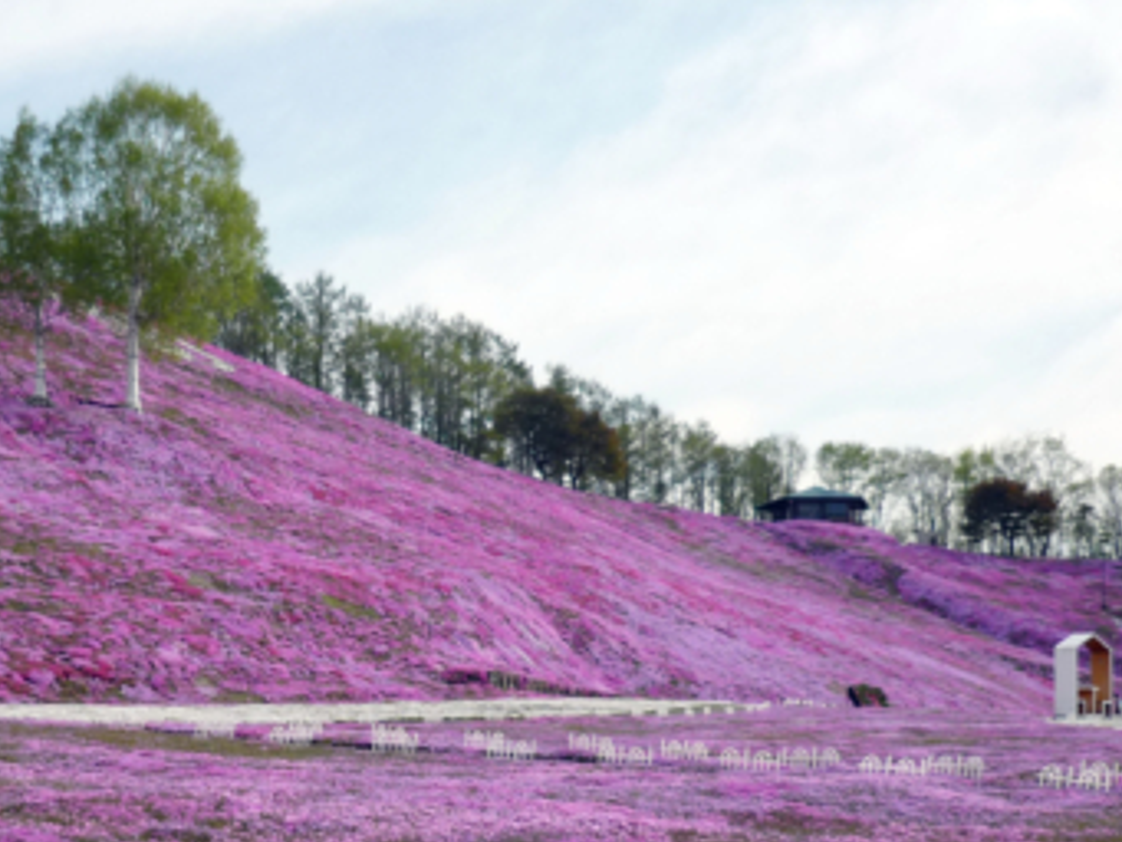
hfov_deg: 32.7
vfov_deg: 25.1
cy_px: 592
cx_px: 319
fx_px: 1881
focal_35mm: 58
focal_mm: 5.5
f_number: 8
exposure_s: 1/160
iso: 100
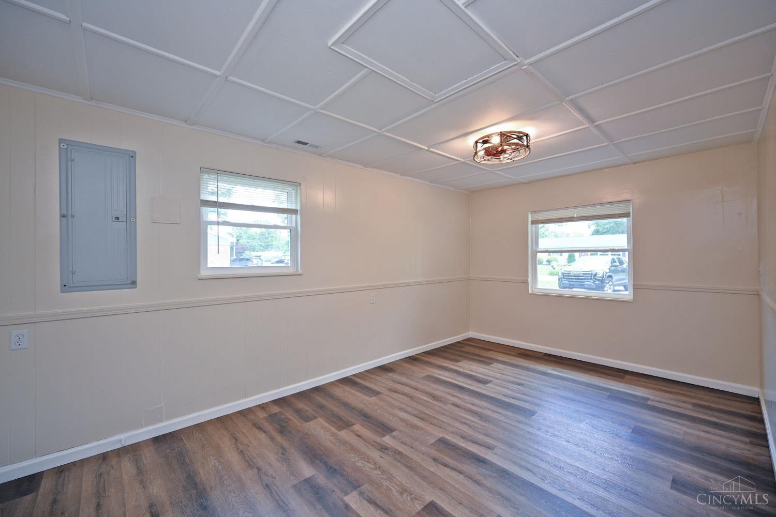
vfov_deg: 81.2
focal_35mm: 14
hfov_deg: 104.3
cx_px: 388
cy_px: 258
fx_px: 302
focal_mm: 14
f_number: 4
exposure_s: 1/60
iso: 320
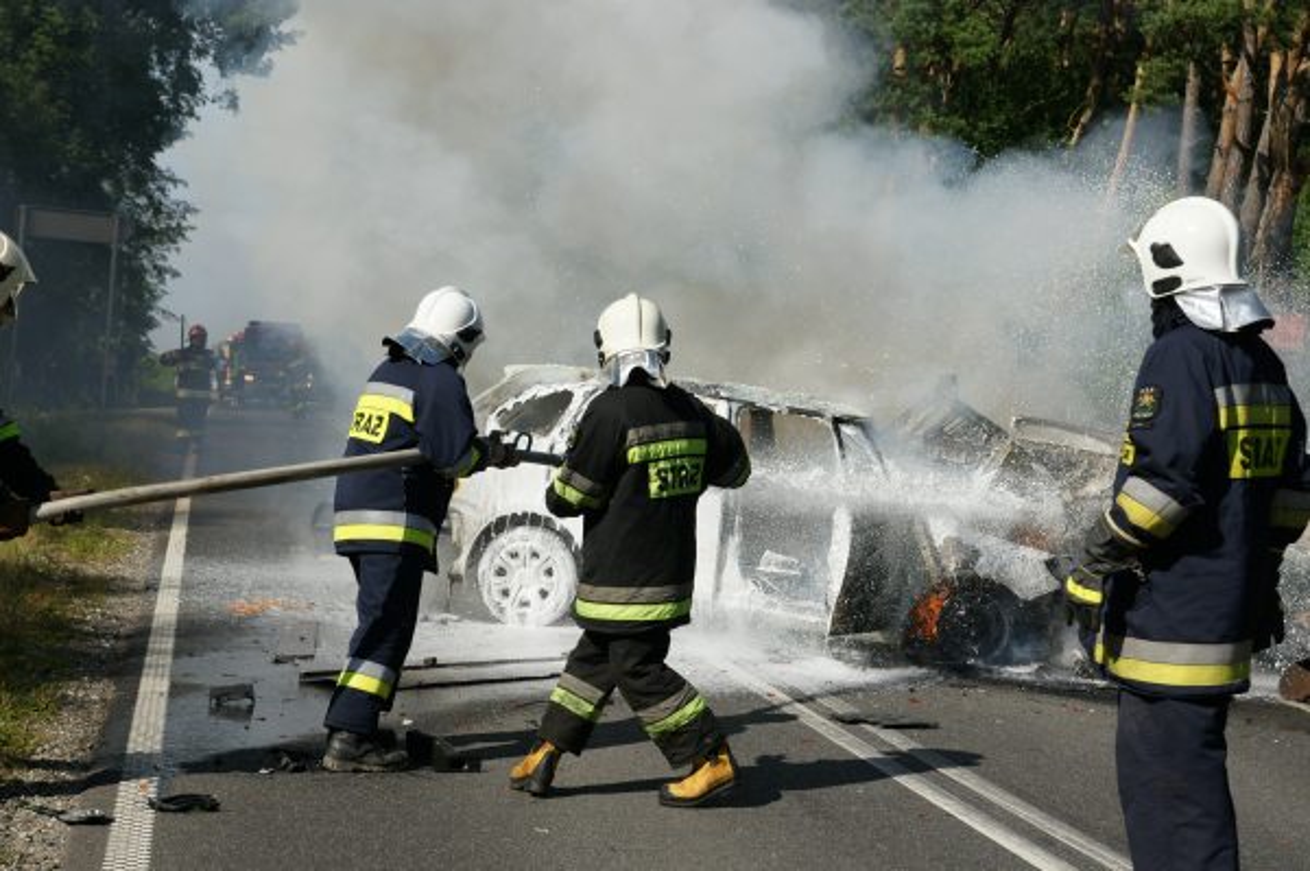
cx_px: 655
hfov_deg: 27.0
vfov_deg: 18.2
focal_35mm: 75
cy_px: 436
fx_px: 2727
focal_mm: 50
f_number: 8
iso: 400
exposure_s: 1/2000
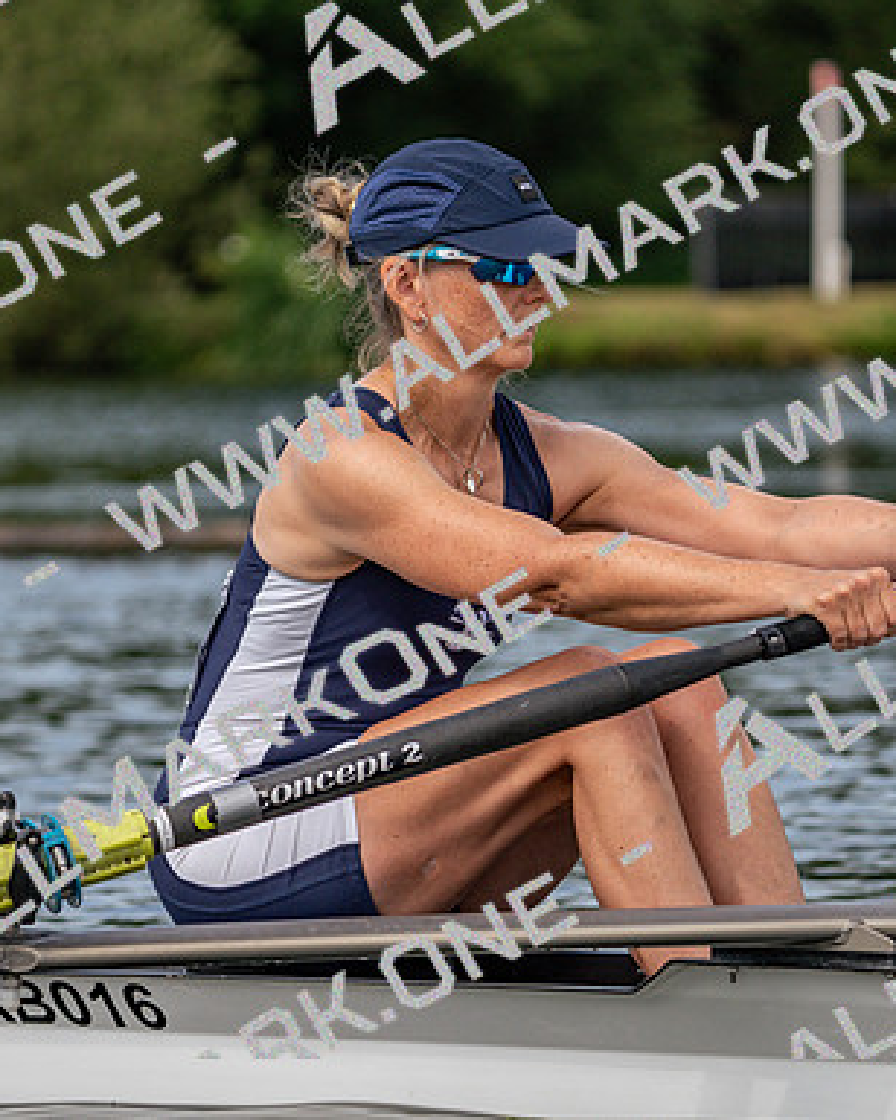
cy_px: 560
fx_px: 9381
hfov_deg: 5.5
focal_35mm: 283
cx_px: 465
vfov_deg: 6.8
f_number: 5.6
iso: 400
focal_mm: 200
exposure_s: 1/1600
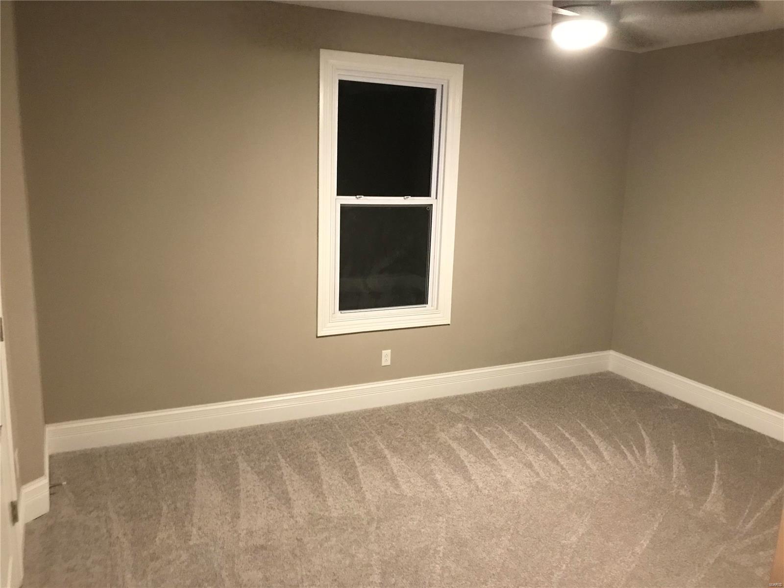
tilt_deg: -11.7
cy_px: 294
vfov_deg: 49.7
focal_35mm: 28
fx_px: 634
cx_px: 392
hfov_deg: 63.4
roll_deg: -1.7
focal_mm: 3.99
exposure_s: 1/6
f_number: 1.8
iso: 80
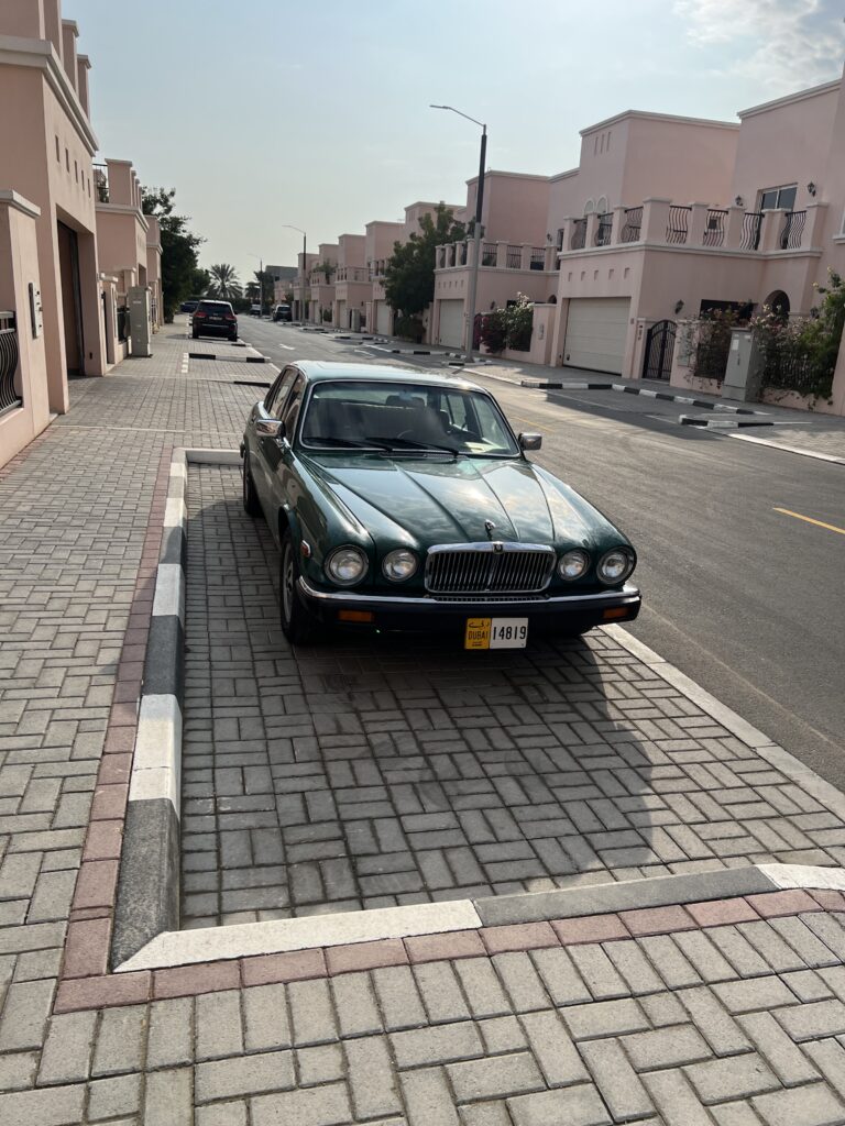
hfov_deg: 53.1
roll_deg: -0.2
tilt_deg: -16.1
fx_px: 846
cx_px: 422
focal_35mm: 26
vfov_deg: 67.3
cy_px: 563
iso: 50
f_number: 1.5
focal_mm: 5.7
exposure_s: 1/5587
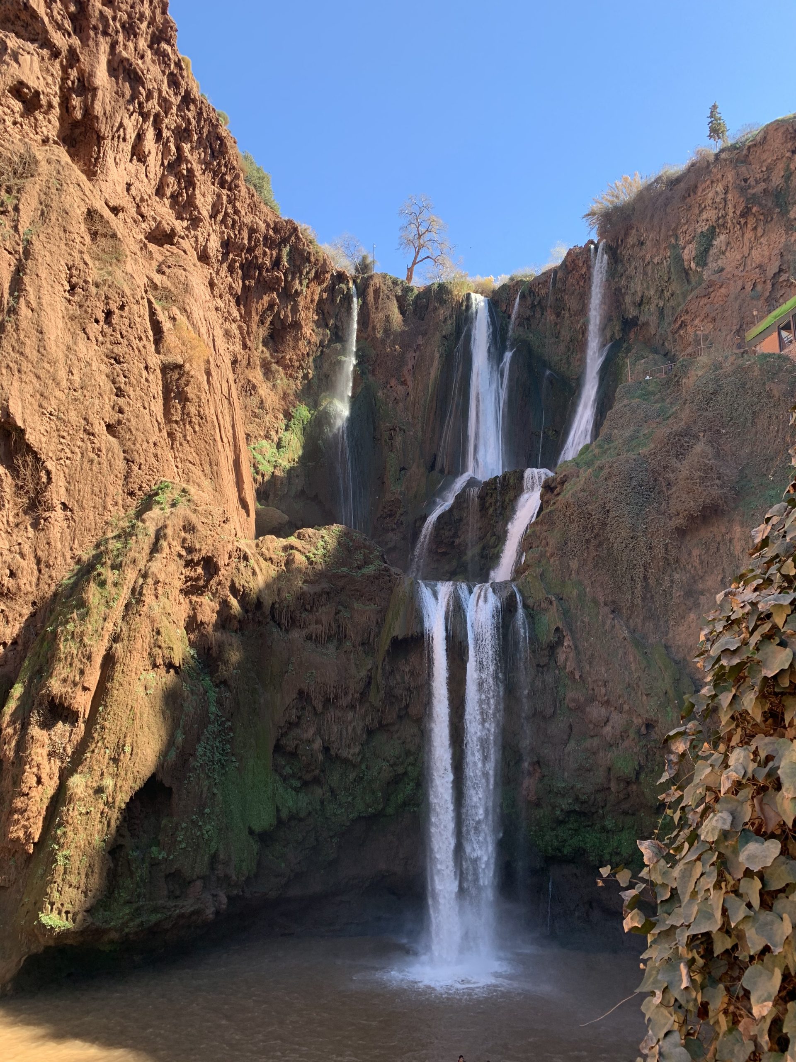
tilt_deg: +13.9
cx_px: 398
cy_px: 531
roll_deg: -1.2
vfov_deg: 67.3
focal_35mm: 26
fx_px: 797
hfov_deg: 53.1
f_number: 1.8
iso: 25
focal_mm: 4.25
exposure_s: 1/431
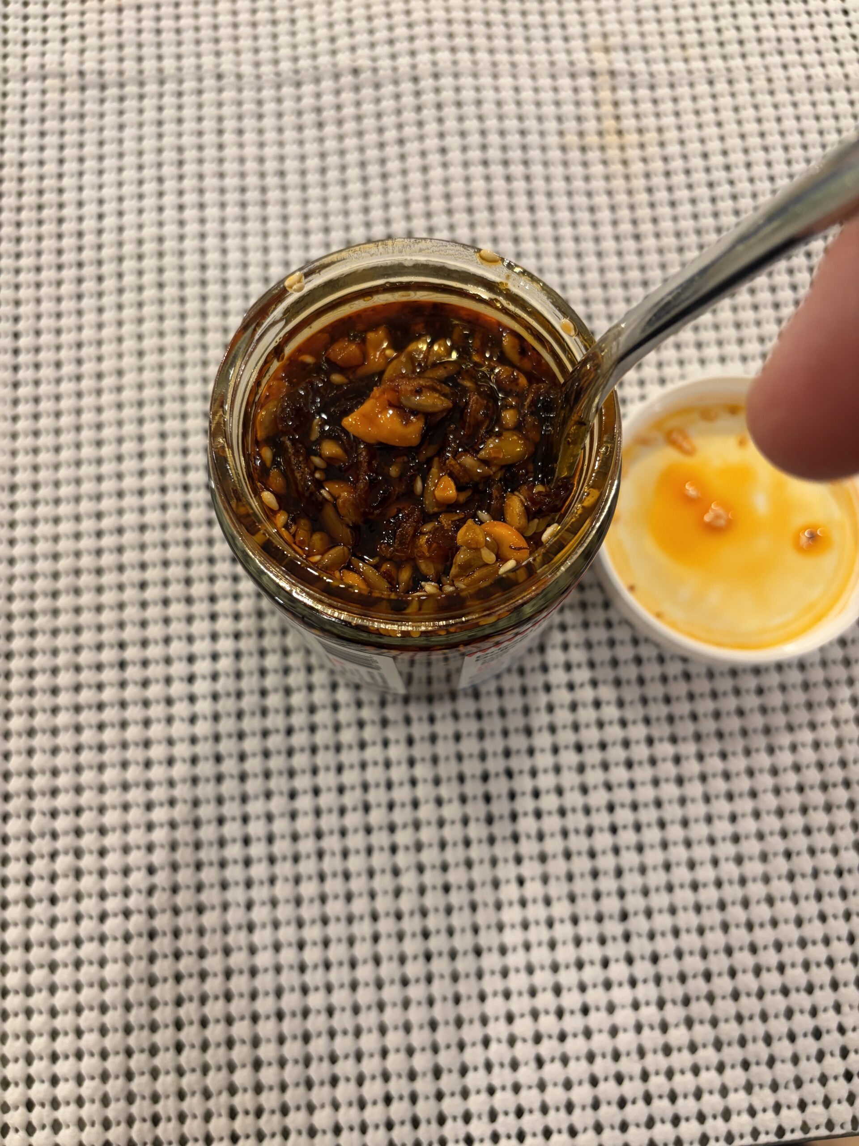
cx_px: 430
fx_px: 860
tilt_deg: -75.5
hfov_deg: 53.1
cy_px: 573
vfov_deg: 67.3
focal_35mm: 26
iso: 200
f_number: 1.6
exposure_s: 1/60
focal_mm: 5.96
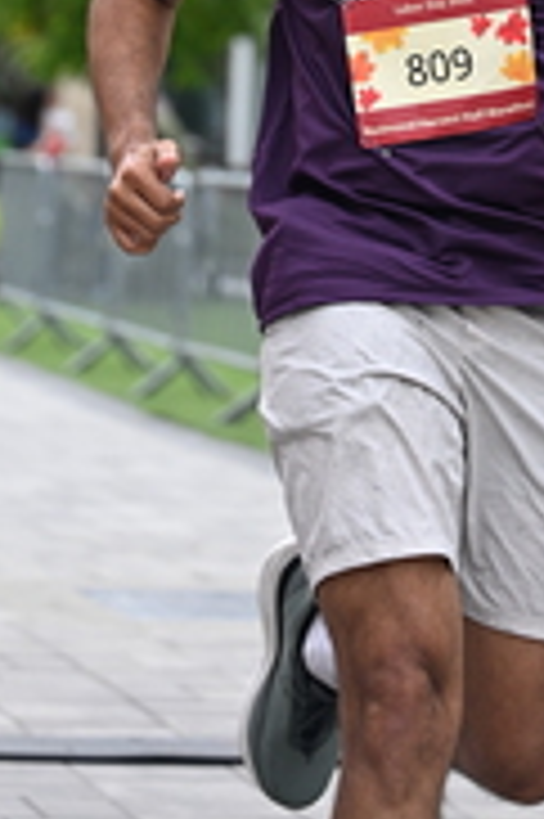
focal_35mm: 224
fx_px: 5087
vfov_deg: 9.0
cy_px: -279
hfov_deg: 6.1
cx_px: 344
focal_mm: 74
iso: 640
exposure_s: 1/2500
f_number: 2.8
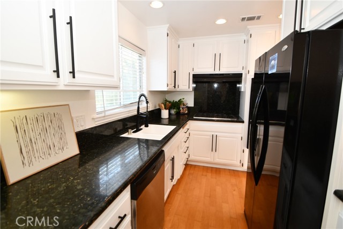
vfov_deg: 73.8
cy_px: 114
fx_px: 152
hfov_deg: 96.7
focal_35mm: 16
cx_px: 172
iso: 200
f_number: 4
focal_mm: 11
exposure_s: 1/60
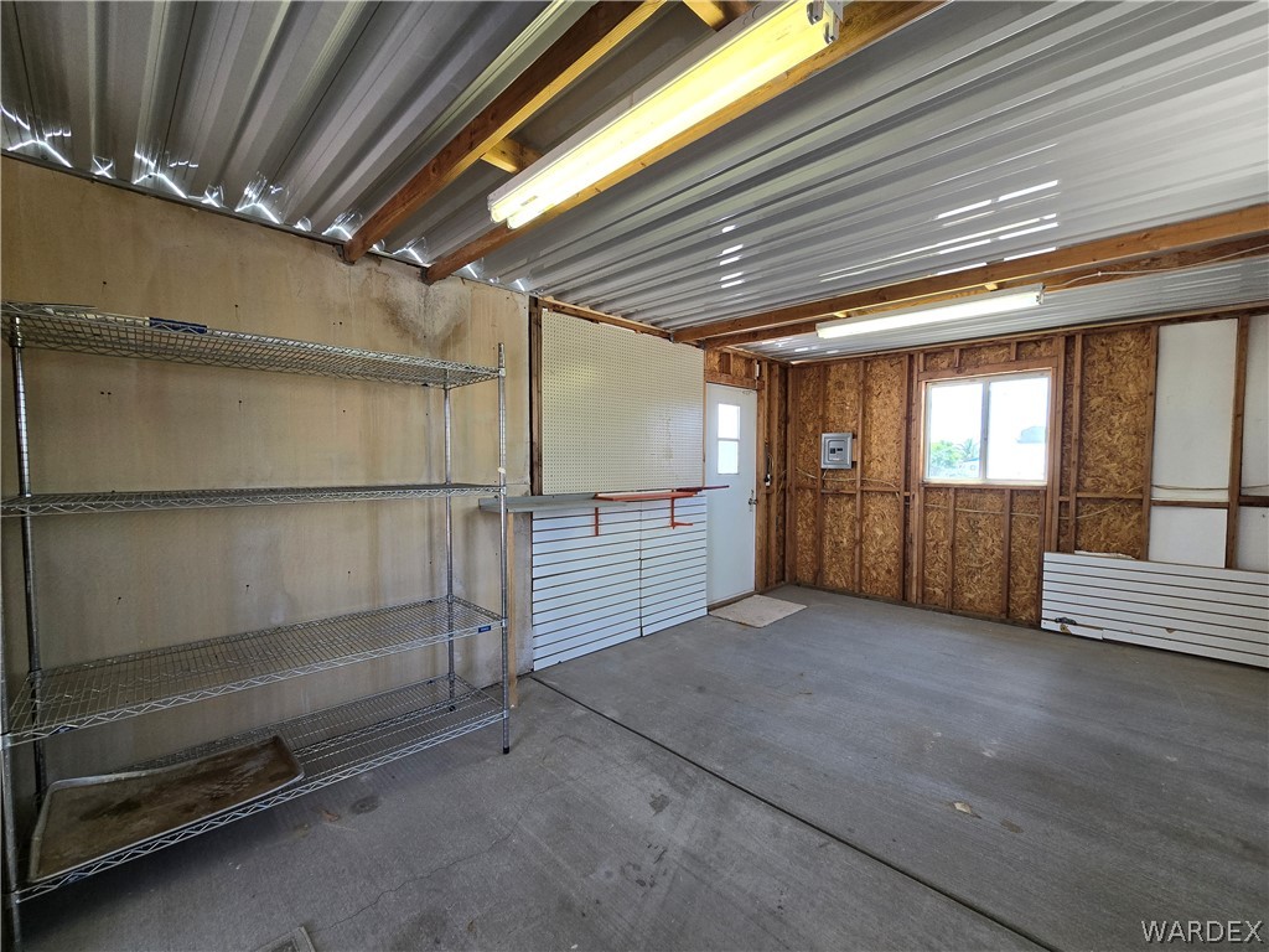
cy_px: 476
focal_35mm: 13
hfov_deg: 106.2
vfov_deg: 89.9
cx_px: 634
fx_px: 477
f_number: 2.2
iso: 100
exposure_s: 1/120
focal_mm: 2.2
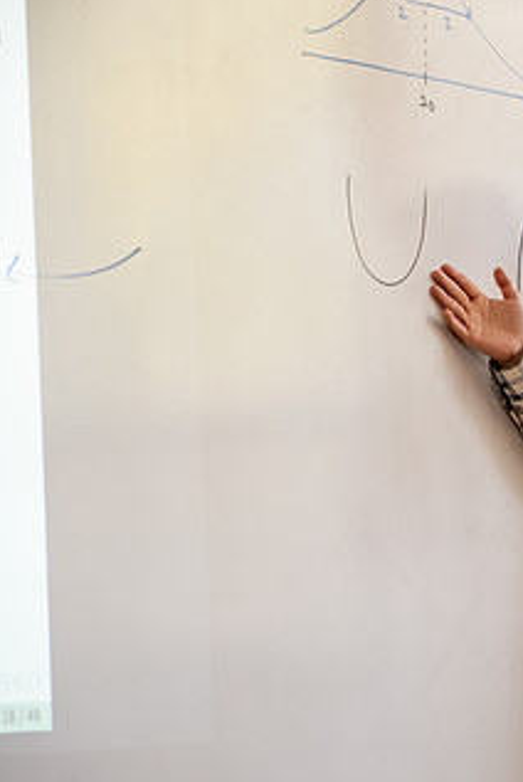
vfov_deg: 16.0
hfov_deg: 10.5
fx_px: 2783
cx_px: 669
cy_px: 398
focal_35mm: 128
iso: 1250
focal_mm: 70
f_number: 3.2
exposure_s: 1/200
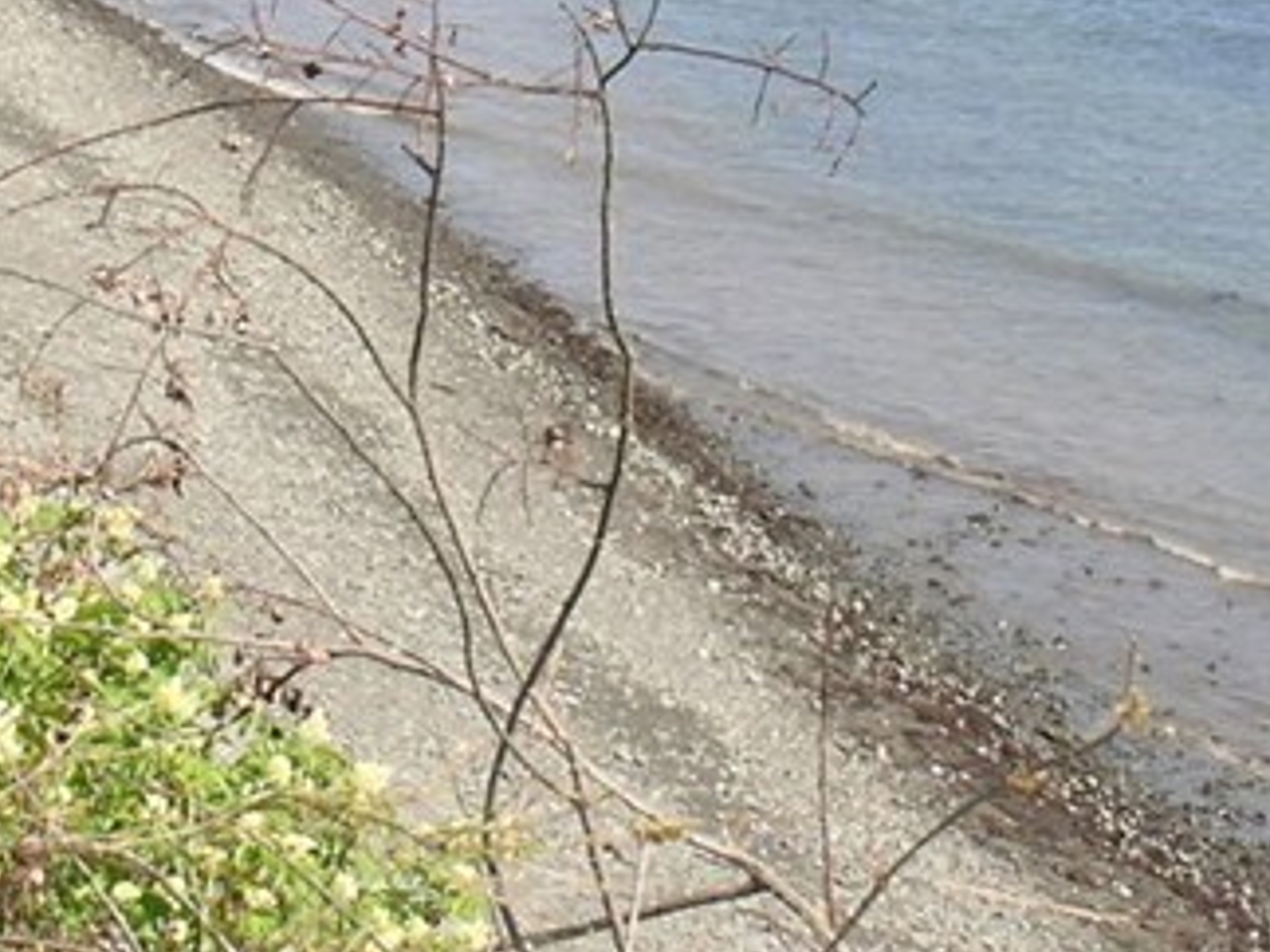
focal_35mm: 222
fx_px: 8142
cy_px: -228
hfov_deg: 8.9
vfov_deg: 6.6
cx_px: 456
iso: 50
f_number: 6.9
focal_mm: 14.5
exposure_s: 1/148
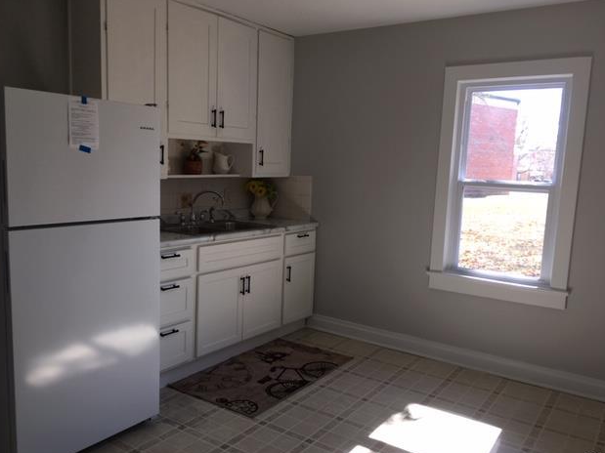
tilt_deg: -8.4
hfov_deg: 60.0
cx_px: 302
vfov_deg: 46.8
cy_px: 230
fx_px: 524
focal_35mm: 30
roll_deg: -2.5
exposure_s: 1/60
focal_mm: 4.15
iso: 25
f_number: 2.2
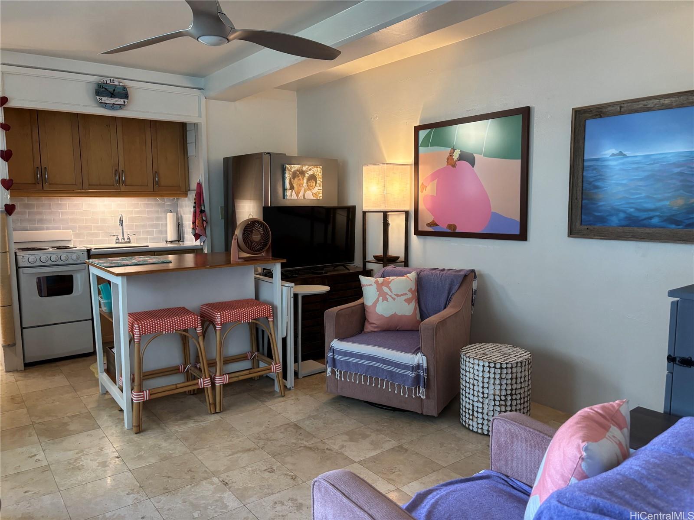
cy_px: 260
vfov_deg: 53.1
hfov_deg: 67.3
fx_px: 521
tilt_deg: -6.6
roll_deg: -0.1
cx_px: 347
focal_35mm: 26
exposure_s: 1/60
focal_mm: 5.96
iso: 200
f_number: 1.6
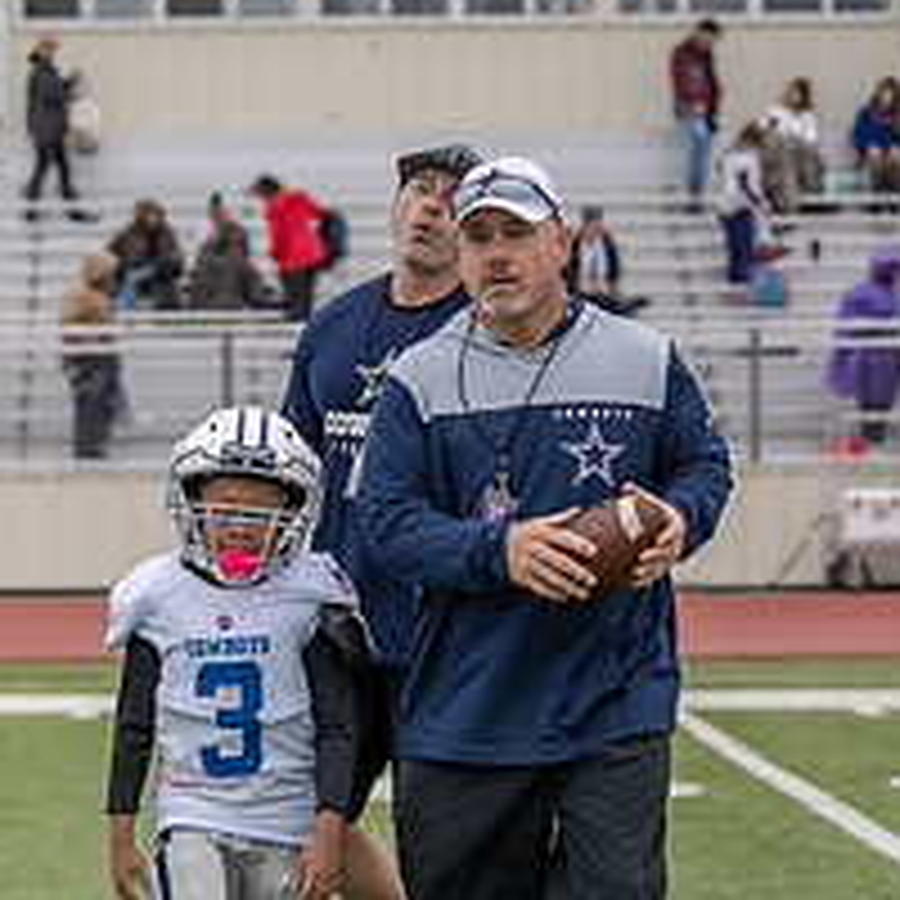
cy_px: 646
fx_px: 6383
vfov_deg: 8.1
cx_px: 48
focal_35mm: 217
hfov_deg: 8.0
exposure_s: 1/1250
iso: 200
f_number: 2.8
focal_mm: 70
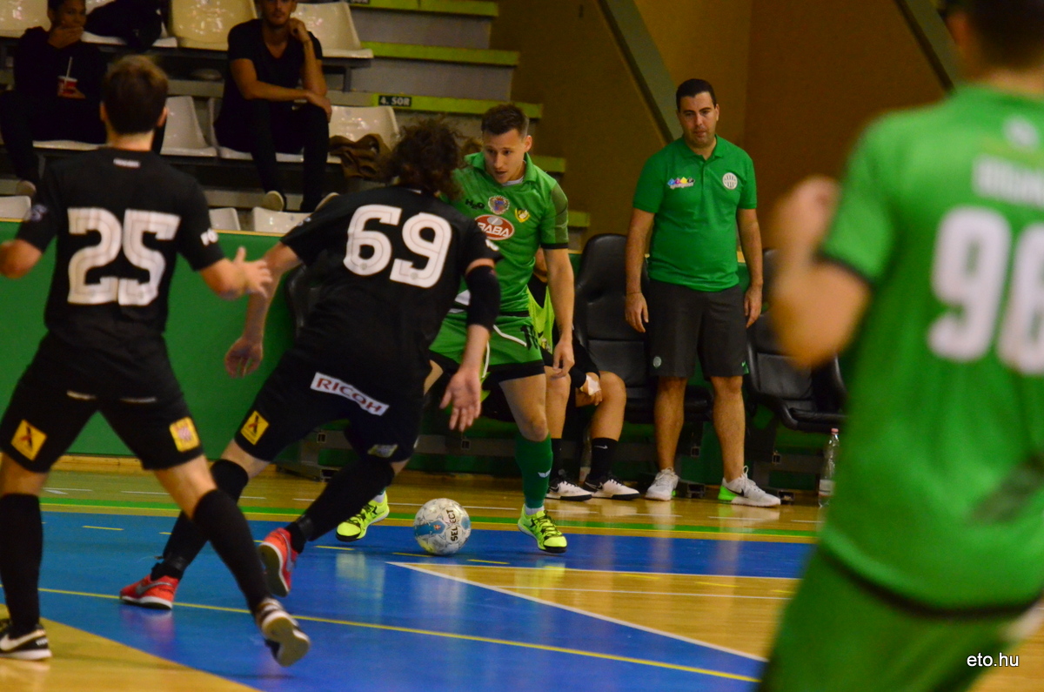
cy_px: 346
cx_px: 522
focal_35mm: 210
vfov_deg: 6.5
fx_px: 6078
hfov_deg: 9.8
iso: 4000
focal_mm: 140
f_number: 2.8
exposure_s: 1/1000
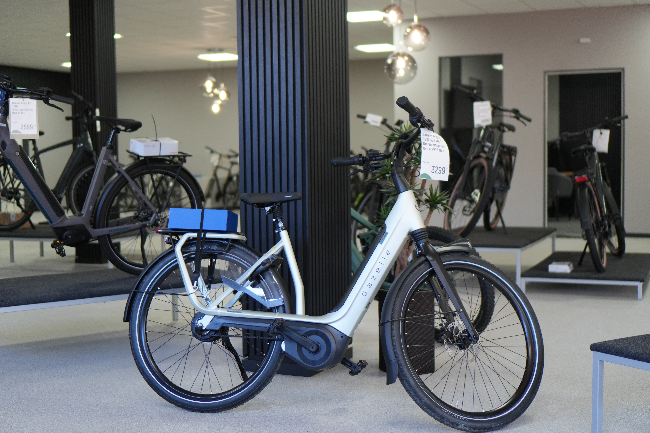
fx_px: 948
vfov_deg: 25.8
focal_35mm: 52
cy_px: 216
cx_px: 325
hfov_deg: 37.9
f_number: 1.8
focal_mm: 35
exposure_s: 1/160
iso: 320
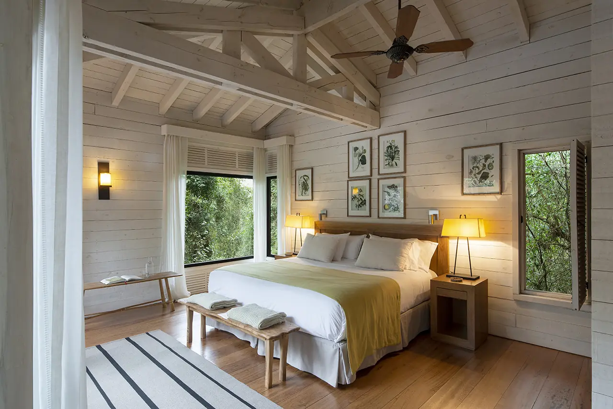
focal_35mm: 19
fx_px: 324
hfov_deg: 86.9
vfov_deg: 64.6
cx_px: 306
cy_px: 204
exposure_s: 1/1.25
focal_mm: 19
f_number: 13
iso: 100
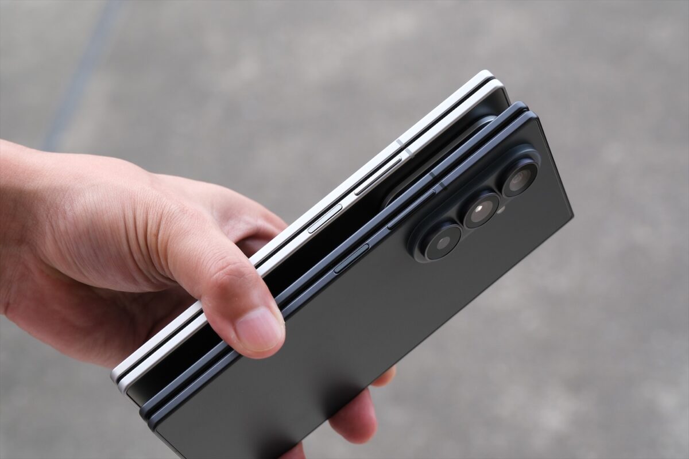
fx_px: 1588
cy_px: 230
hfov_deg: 24.5
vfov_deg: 16.5
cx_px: 344
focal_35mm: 83
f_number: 6.4
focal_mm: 55
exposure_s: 1/125
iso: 640
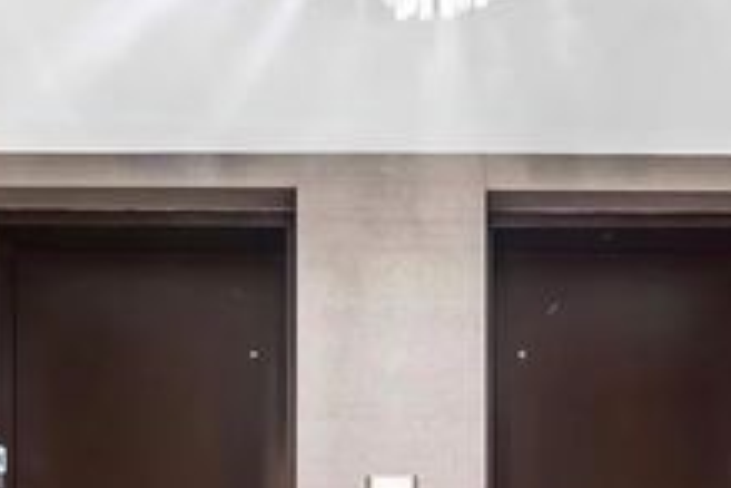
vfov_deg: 32.9
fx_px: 711
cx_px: 381
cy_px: 545
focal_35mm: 35
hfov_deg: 54.4
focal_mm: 12
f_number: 8
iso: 200
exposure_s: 1/1.25
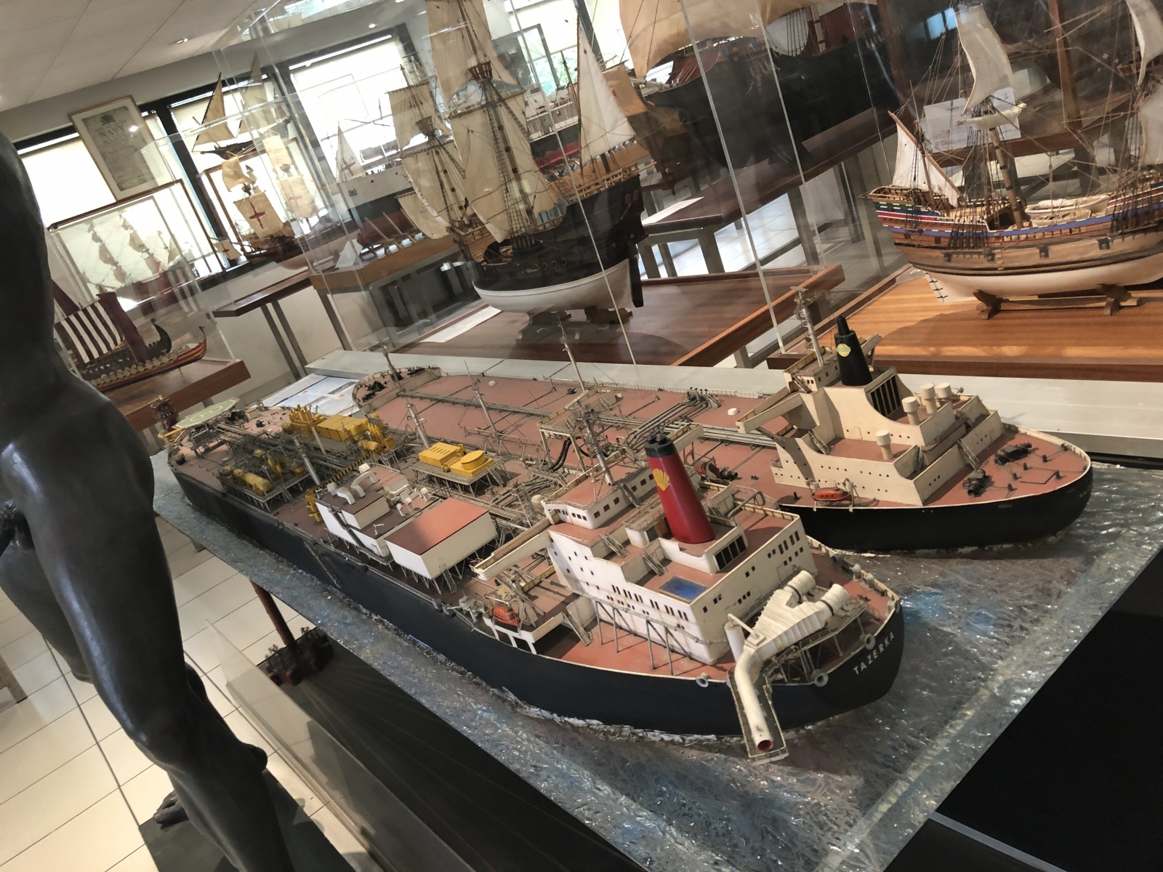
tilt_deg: -18.3
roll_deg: +20.4
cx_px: 582
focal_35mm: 28
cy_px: 436
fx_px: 941
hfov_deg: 63.4
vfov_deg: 49.7
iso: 64
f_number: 1.8
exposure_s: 1/17
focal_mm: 3.99
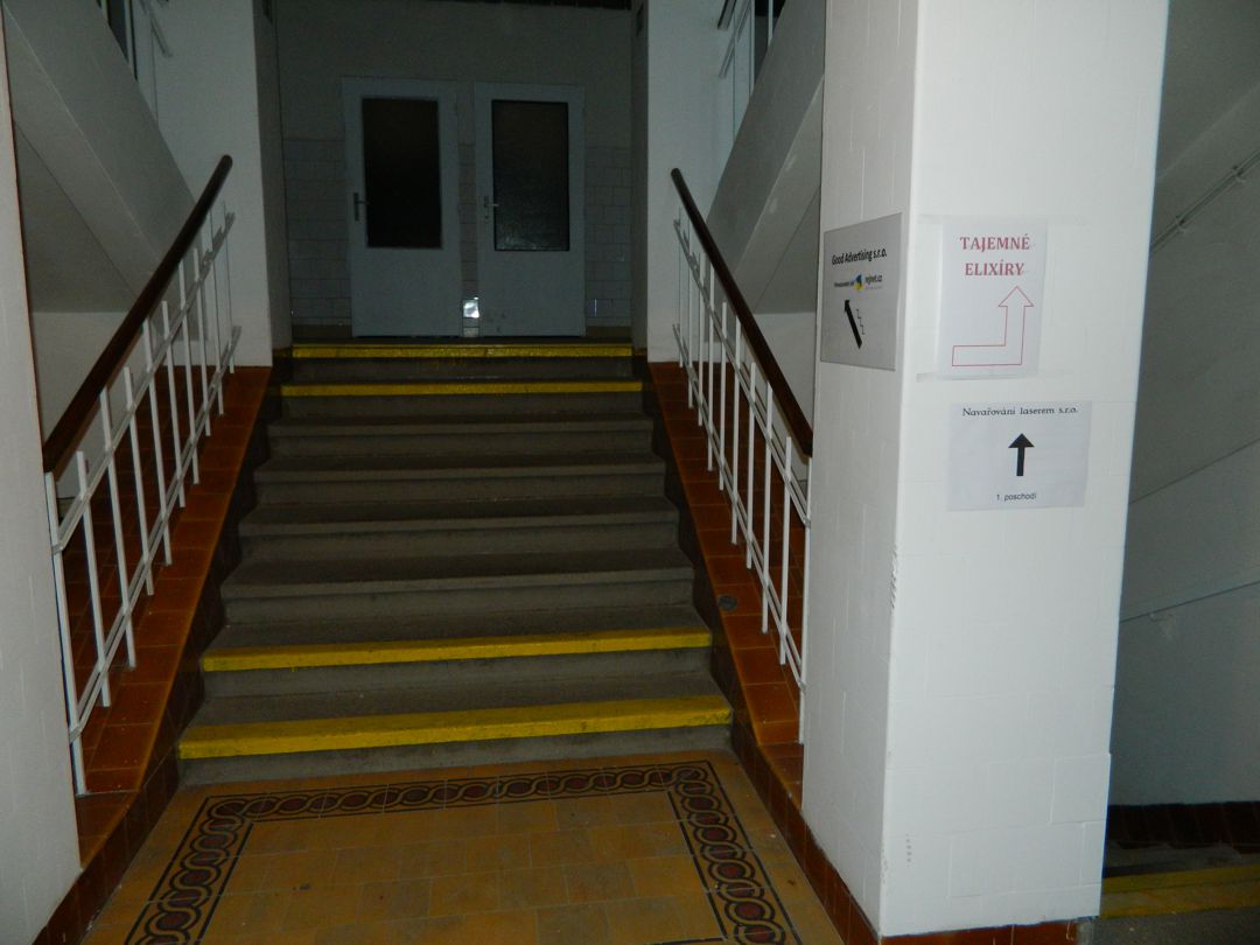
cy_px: 472
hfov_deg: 69.4
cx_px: 630
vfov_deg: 54.9
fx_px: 910
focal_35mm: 25
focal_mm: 4.5
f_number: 3.1
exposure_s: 1/30
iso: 200
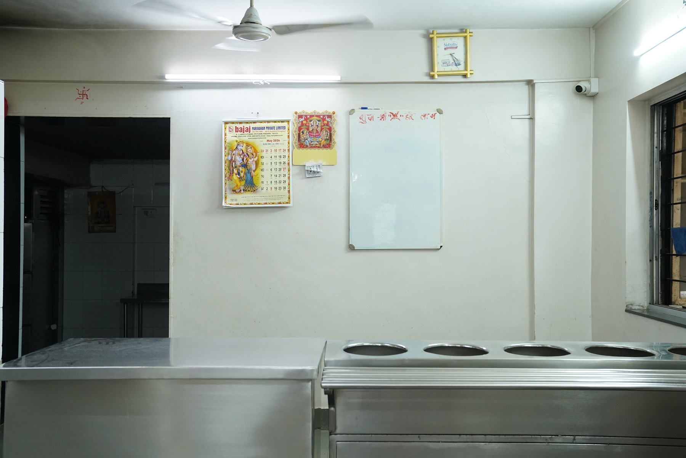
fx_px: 762
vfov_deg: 33.4
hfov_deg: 48.5
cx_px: 343
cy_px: 229
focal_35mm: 40
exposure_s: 1/125
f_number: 4
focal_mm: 40
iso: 4000
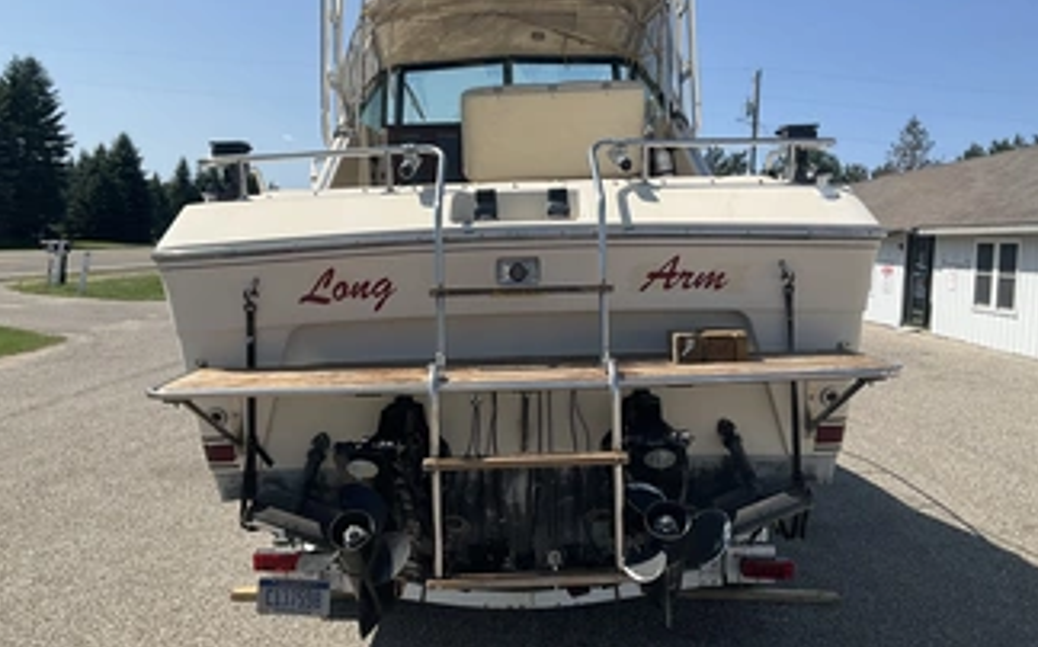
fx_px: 1074
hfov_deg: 51.6
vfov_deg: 33.5
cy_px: 285
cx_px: 509
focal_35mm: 38
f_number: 1.8
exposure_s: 1/2427
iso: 25
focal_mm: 3
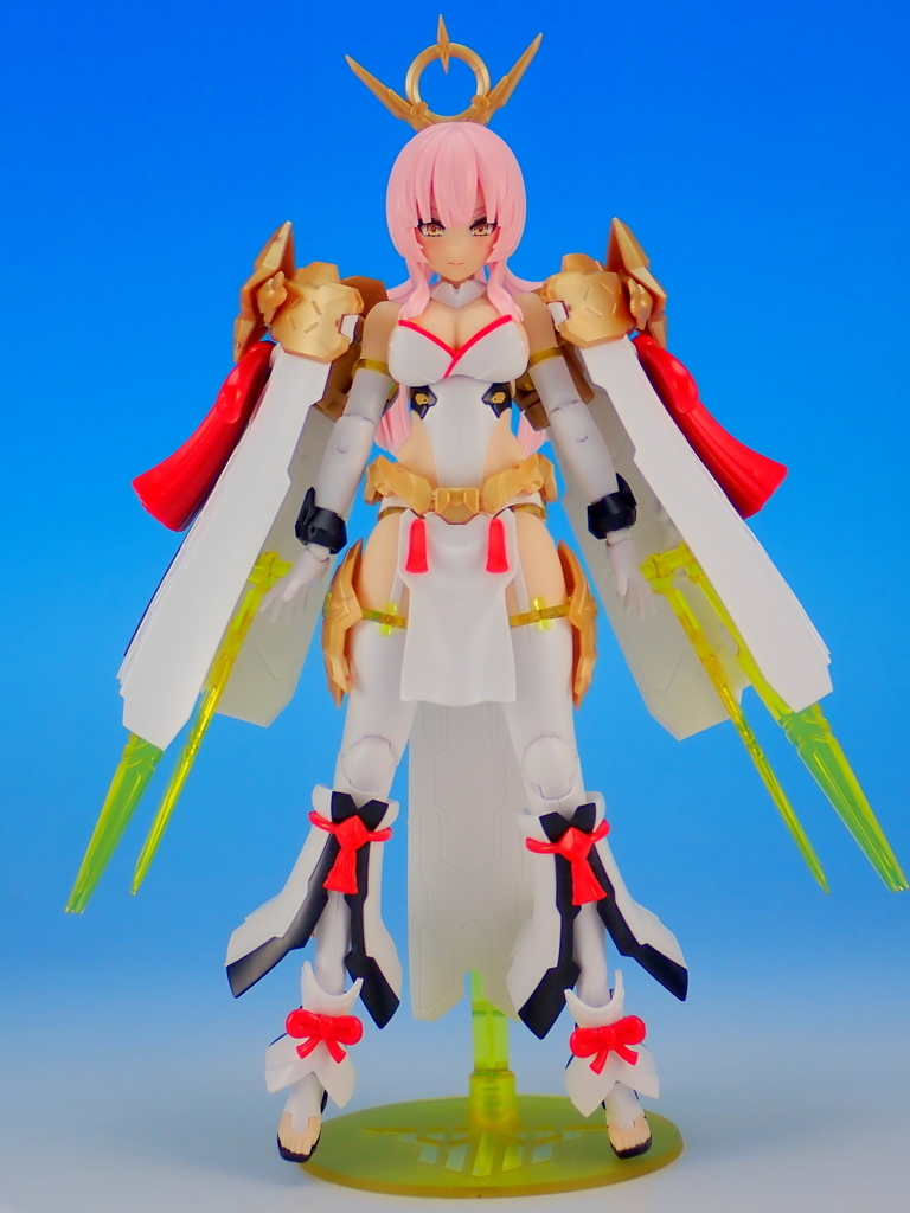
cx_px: 455
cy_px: 606
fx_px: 2348
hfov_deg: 21.9
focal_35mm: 67
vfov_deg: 29.0
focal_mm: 11.88
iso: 100
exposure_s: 1/30
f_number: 3.8
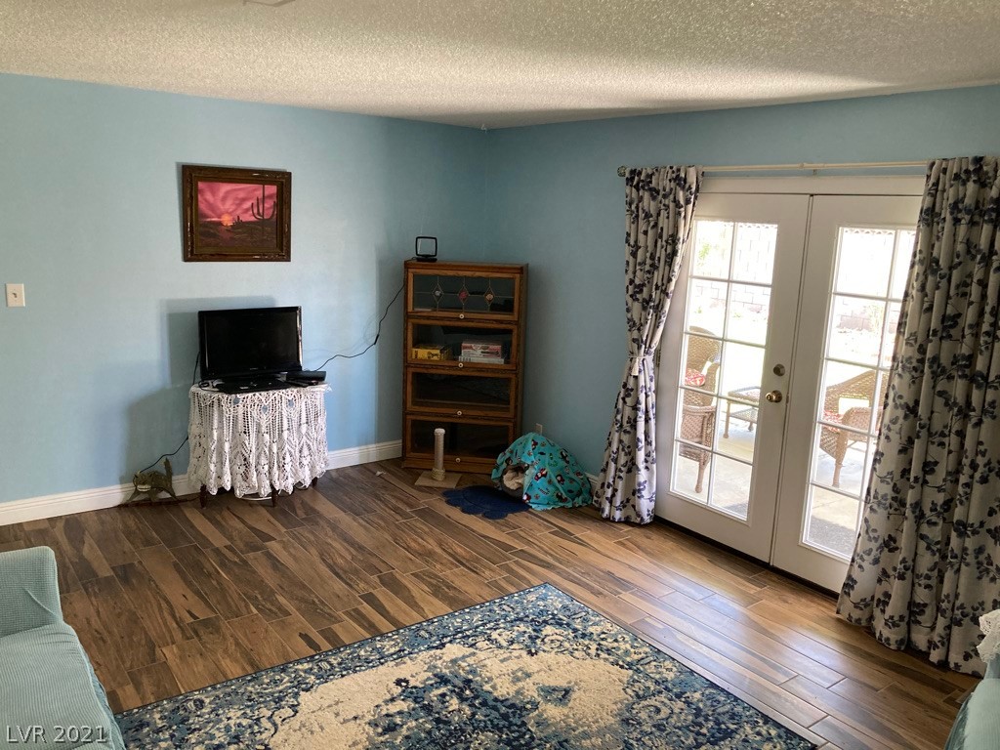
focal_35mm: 28
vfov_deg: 49.7
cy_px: 375
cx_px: 500
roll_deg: -2.8
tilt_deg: -10.3
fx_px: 809
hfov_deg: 63.4
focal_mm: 3.99
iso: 160
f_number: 1.8
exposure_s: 1/60
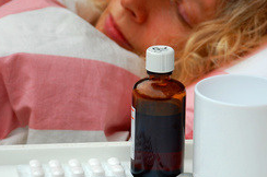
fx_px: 1643
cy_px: 91
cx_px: 148
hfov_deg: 9.3
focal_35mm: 222
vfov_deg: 6.2
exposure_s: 1/320
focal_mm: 85
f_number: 5.6
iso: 200
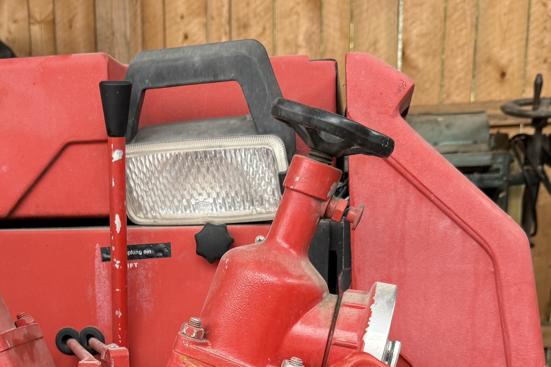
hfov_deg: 33.5
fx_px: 903
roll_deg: +0.8
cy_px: 457
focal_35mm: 59
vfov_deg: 21.2
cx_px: 165
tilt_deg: -14.3
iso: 100
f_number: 1.78
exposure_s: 1/121
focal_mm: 6.76
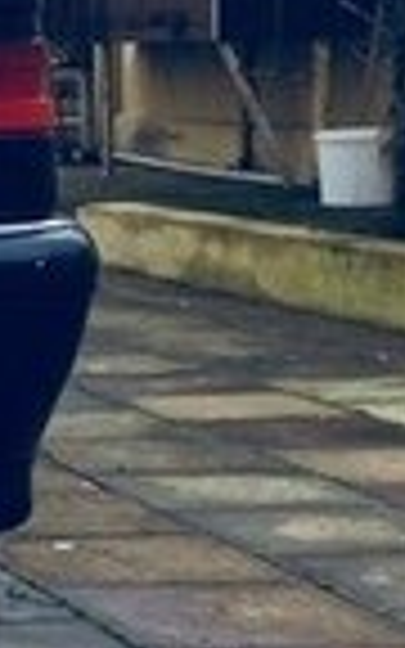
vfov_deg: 14.8
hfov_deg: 8.3
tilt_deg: -2.5
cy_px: 209
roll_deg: +2.5
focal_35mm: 141
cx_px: -644
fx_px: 2490
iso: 32
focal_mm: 4.15
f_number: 2.2
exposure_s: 1/370
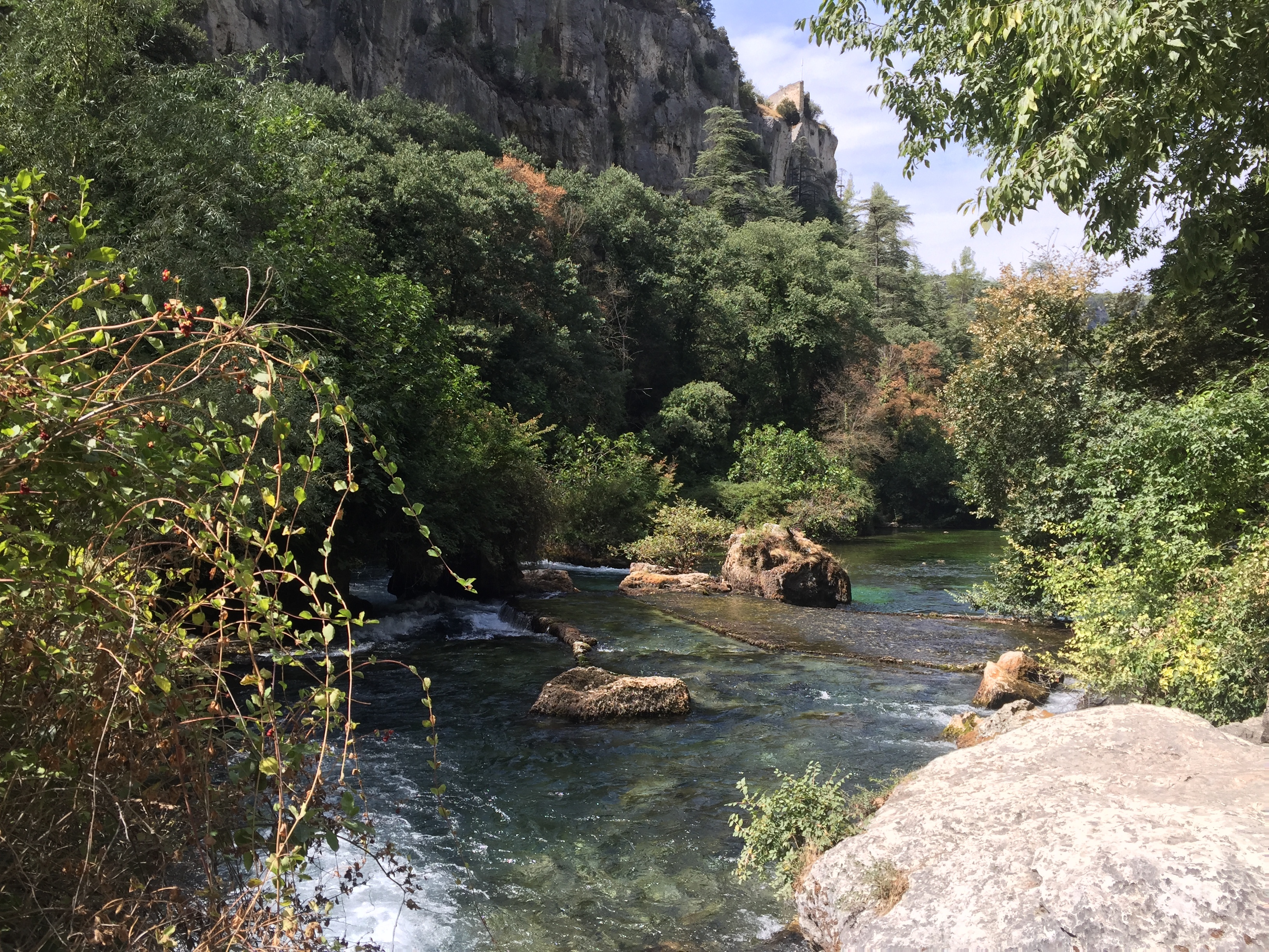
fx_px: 1063
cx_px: 634
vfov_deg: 48.2
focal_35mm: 29
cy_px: 476
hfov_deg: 61.7
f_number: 2.2
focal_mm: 4.15
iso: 32
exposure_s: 1/791
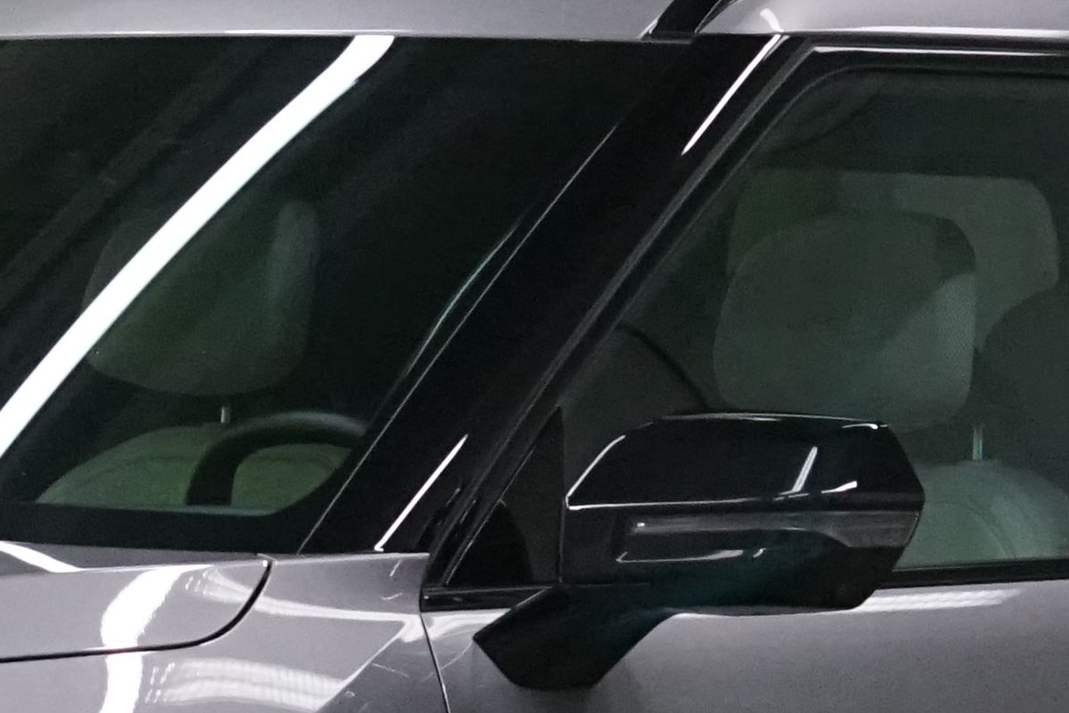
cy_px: 704
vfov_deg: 4.0
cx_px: 163
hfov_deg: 6.0
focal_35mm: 343
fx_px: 10183
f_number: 5.6
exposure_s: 1/160
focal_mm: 68
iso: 4000
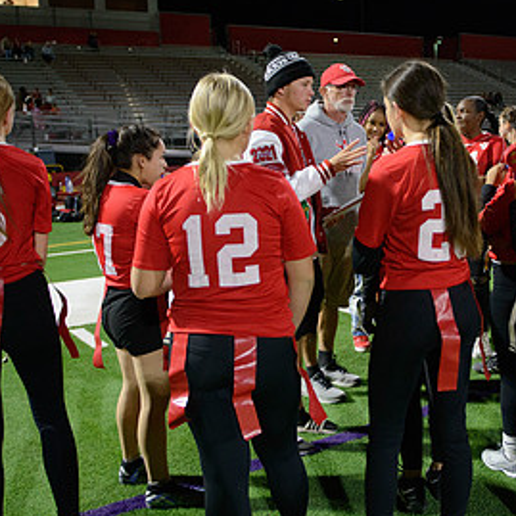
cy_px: 252
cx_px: 378
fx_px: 742
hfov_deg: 37.5
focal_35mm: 44
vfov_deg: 38.3
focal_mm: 24
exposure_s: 1/320
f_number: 2.8
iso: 3200
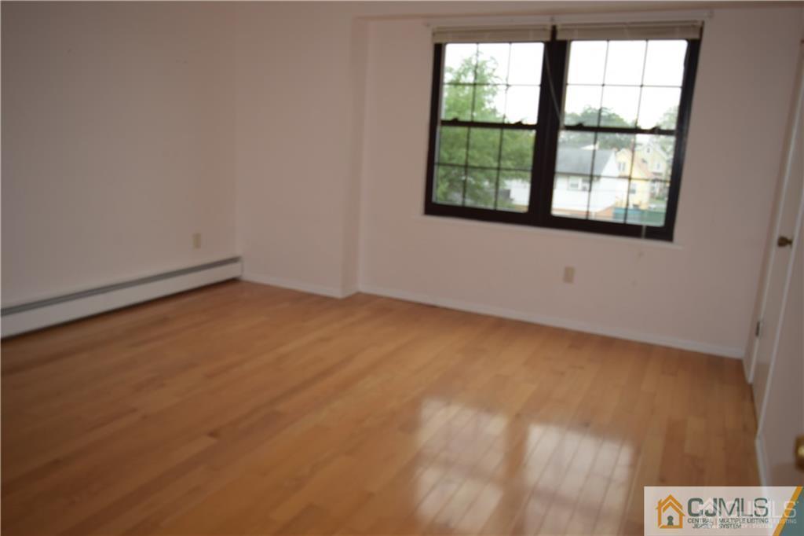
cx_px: 402
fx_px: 603
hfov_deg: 67.4
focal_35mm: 27
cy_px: 268
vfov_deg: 47.9
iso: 200
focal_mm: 18
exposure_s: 1/60
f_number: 3.5
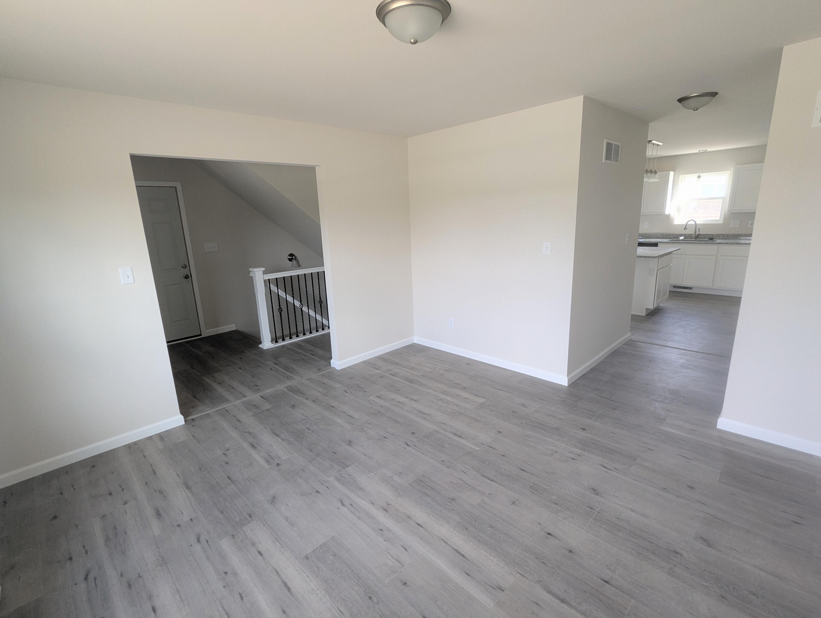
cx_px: 410
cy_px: 309
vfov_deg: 78.2
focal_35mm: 16
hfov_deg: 94.4
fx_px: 380
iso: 63
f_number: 2.2
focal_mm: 2.35
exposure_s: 1/46.6
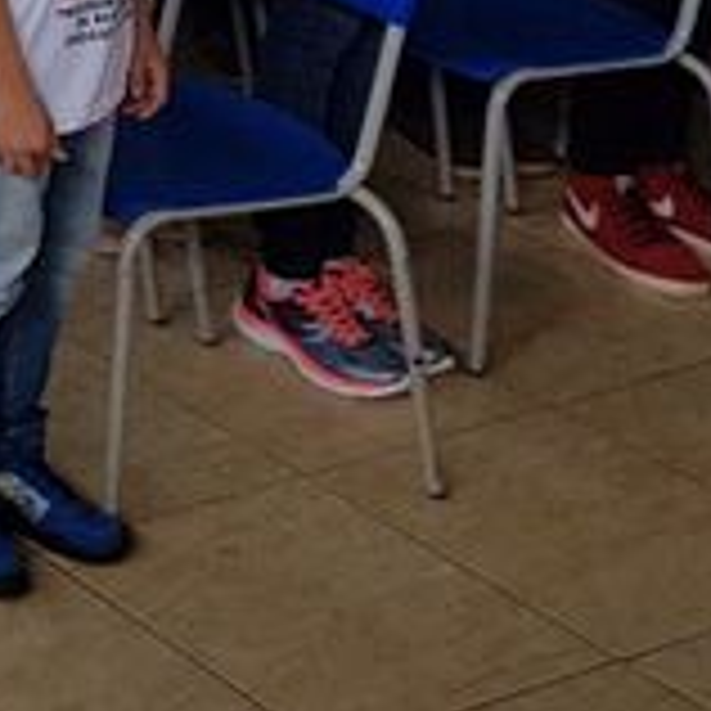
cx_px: -1066
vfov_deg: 13.3
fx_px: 2696
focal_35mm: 116
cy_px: -634
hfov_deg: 11.8
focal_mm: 4.2
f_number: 1.7
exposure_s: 1/130
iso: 40
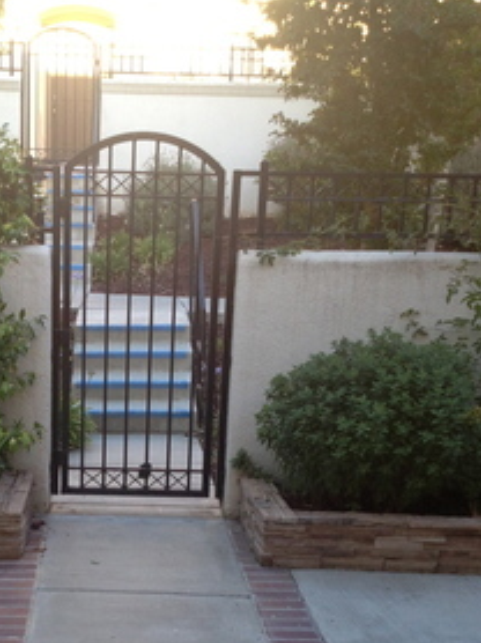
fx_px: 1169
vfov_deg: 30.1
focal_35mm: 63
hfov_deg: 23.0
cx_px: 114
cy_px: 502
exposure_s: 1/120
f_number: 2.4
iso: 80
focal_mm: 4.28
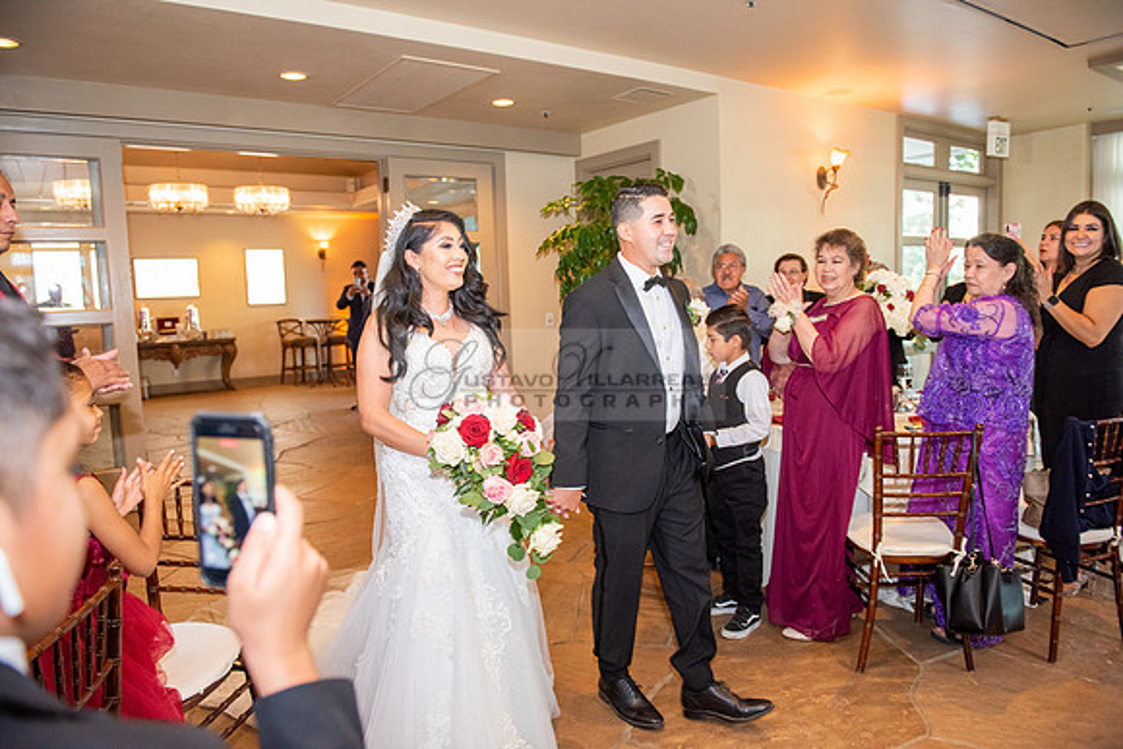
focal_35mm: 24
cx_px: 562
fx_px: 749
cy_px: 374
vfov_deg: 53.2
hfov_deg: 73.7
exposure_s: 1/125
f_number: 3.5
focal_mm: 24
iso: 1600
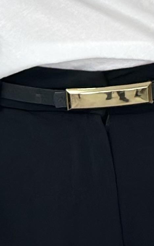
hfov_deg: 4.8
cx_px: 124
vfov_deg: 7.4
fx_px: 1840
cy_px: -212
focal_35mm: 274
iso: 80
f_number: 1.78
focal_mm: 6.86
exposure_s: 1/100
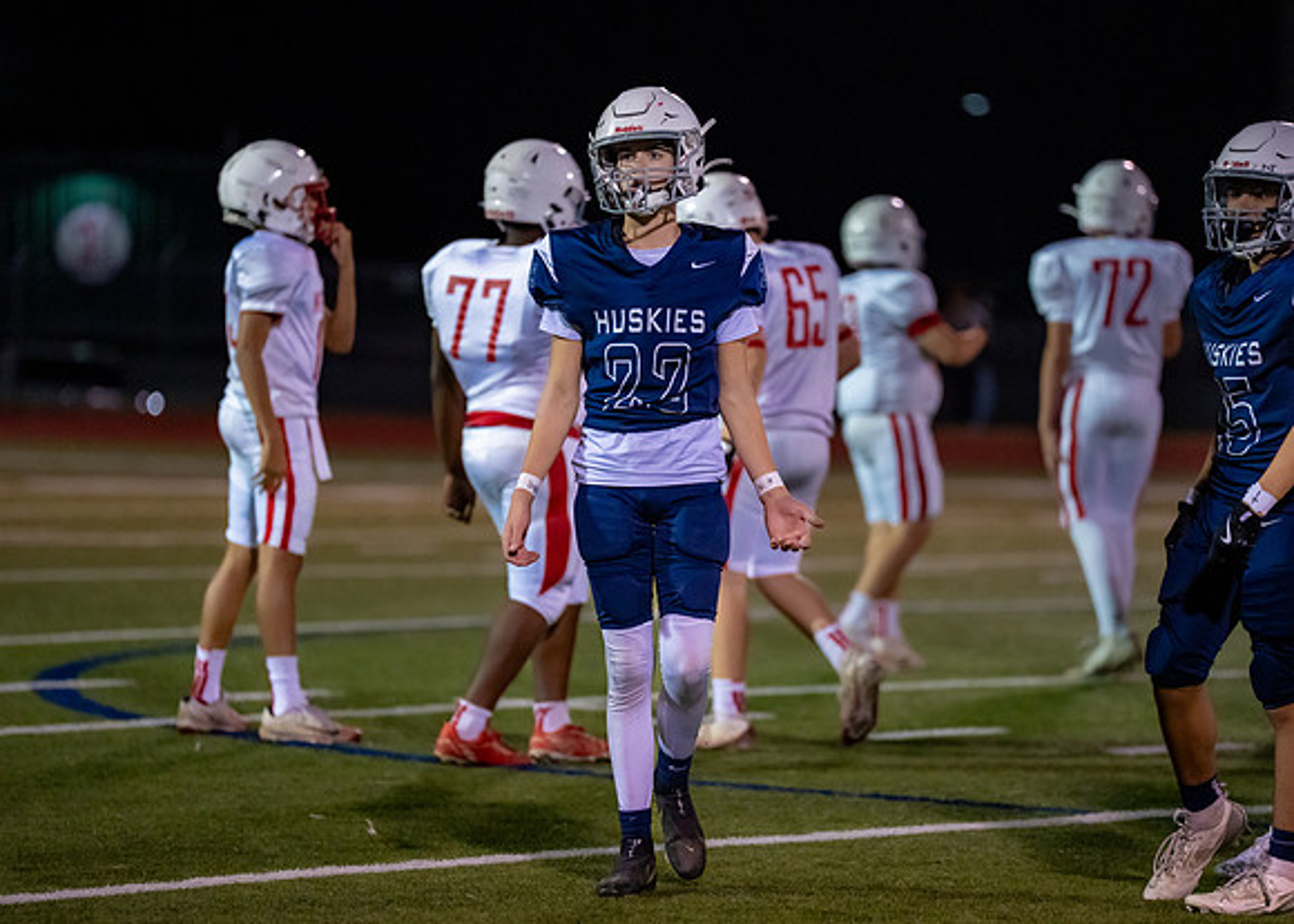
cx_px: 720
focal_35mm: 224
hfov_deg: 9.0
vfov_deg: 6.4
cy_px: 491
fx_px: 8245
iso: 6400
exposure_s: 1/1250
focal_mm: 200
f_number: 2.8
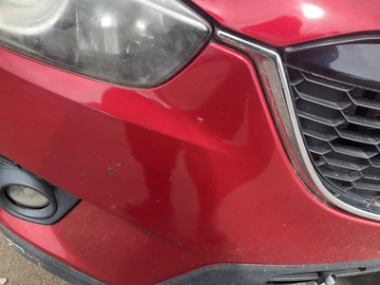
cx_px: 190
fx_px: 318
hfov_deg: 61.7
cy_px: 142
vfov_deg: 48.2
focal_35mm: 29
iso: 25
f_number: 1.8
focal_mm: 3
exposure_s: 1/325
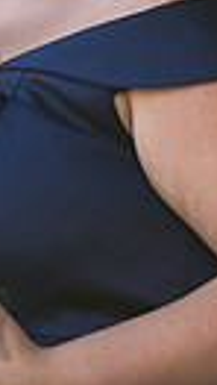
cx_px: 11
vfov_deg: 2.0
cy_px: 94
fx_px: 10971
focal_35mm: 1076
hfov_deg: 1.1
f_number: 3.5
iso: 500
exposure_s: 1/640
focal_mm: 200
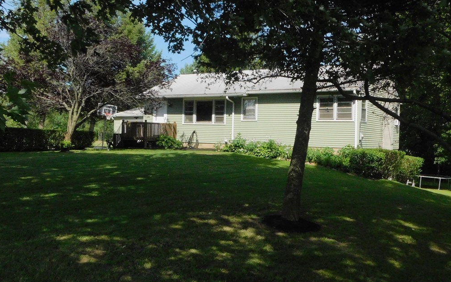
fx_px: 479
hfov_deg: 50.4
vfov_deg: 32.7
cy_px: 151
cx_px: 221
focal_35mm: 39
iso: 800
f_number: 7
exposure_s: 1/1500
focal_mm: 6.3
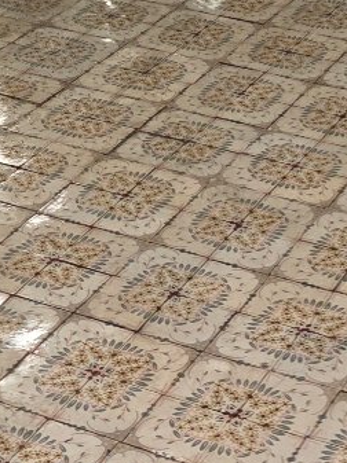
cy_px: 492
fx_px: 1098
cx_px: 307
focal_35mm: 82
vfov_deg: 22.7
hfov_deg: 17.7
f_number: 1.8
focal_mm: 5.4
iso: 200
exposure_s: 1/100
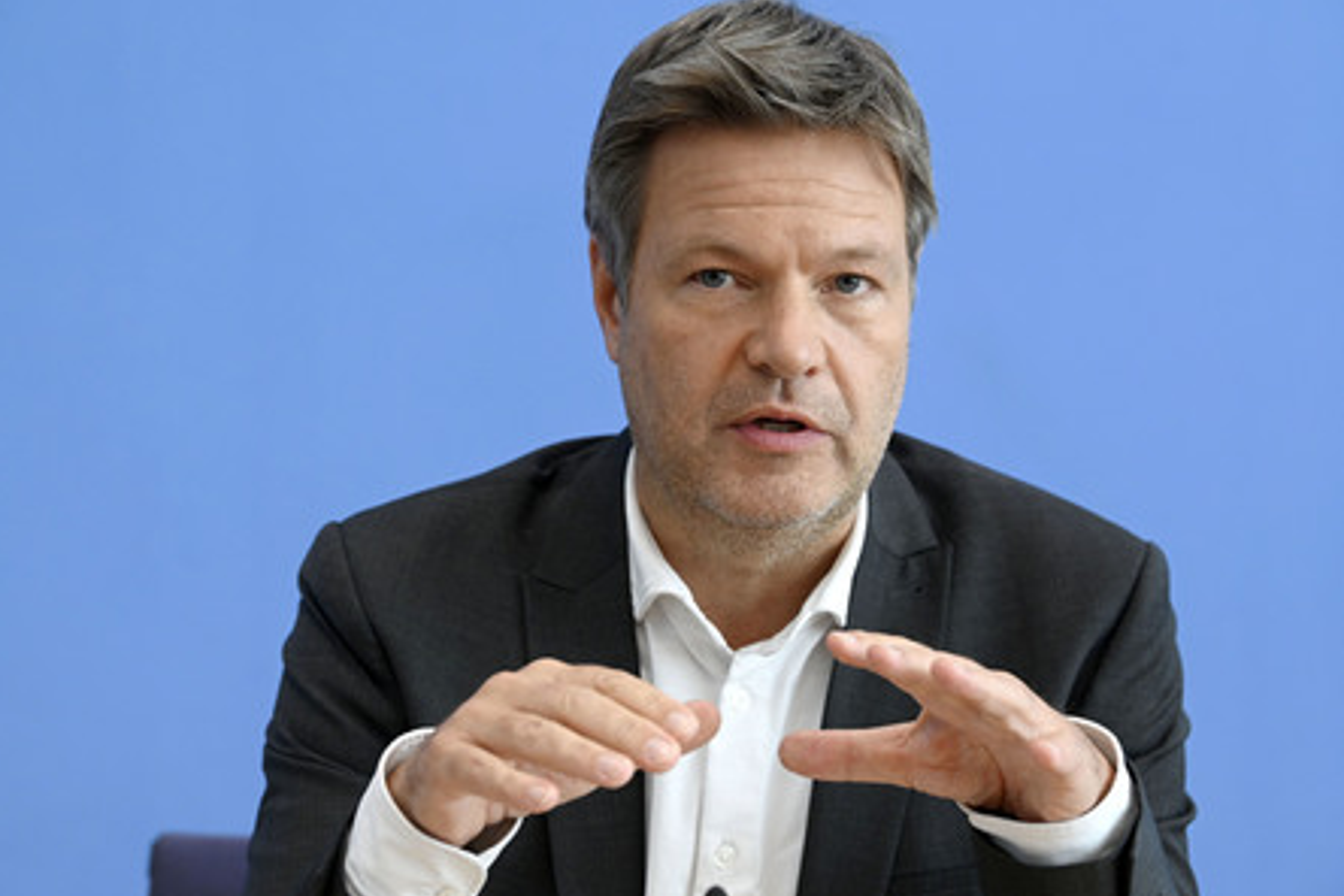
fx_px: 4741
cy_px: 451
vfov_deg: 10.8
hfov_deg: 16.1
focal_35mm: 127
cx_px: 667
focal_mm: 125
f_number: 5
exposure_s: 1/800
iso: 2000
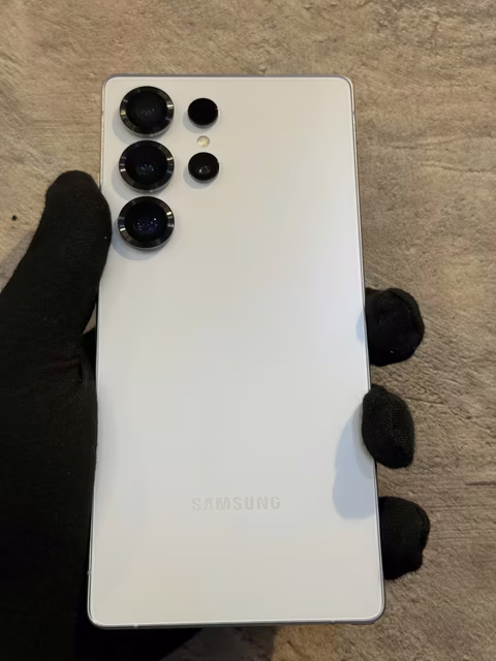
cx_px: 248
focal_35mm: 48
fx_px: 917
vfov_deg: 39.7
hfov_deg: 30.3
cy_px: 330
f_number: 1.78
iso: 50
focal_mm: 6.76
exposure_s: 1/50
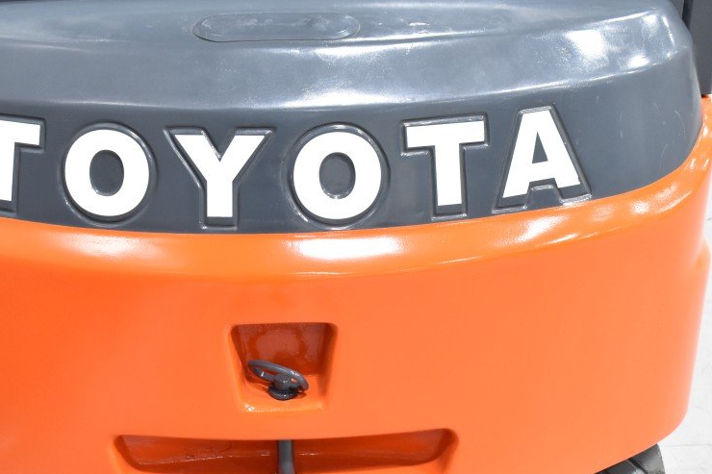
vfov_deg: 22.1
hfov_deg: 32.9
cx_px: 279
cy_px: 366
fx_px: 1202
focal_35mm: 61
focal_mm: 25
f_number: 5
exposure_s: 1/25
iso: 1600
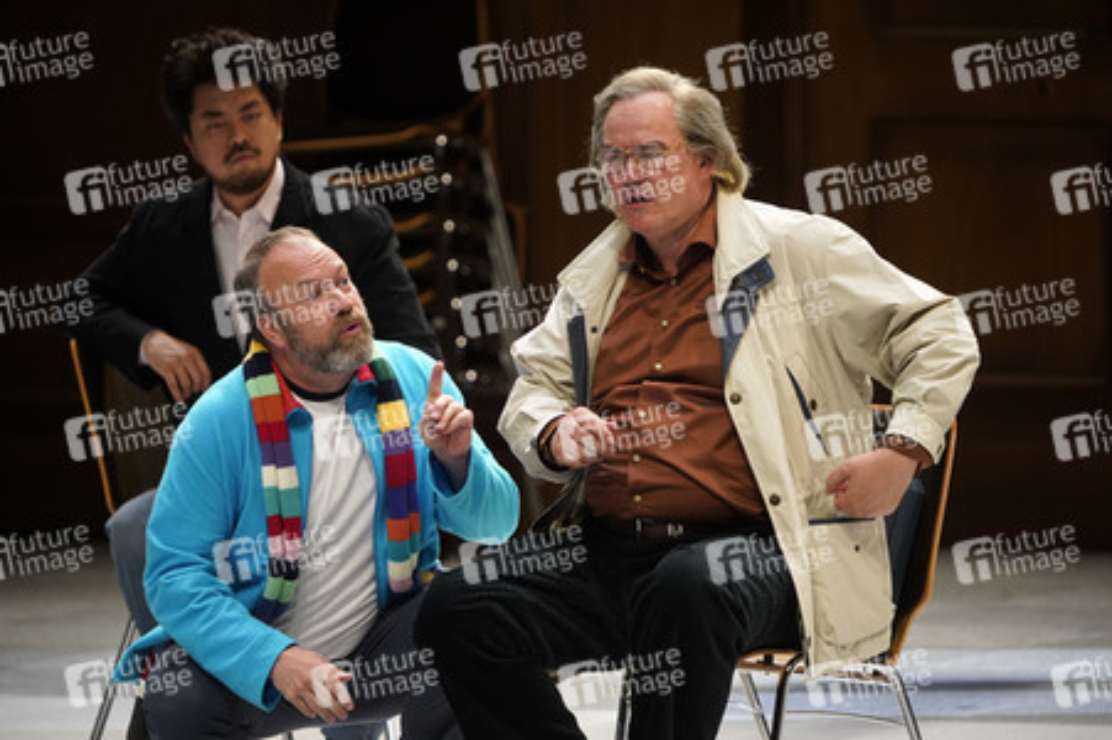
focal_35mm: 518
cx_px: 556
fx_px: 15988
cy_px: 370
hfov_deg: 4.0
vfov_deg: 2.7
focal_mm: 518
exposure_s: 1/200
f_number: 6.3
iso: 3200
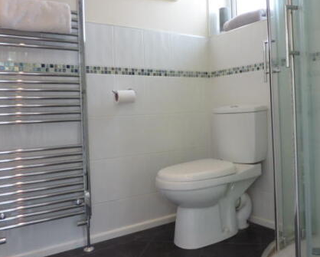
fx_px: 322
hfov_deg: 52.4
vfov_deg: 43.3
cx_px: 196
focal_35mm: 34
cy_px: 110
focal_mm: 4.1
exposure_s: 1/30
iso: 125
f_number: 3.3
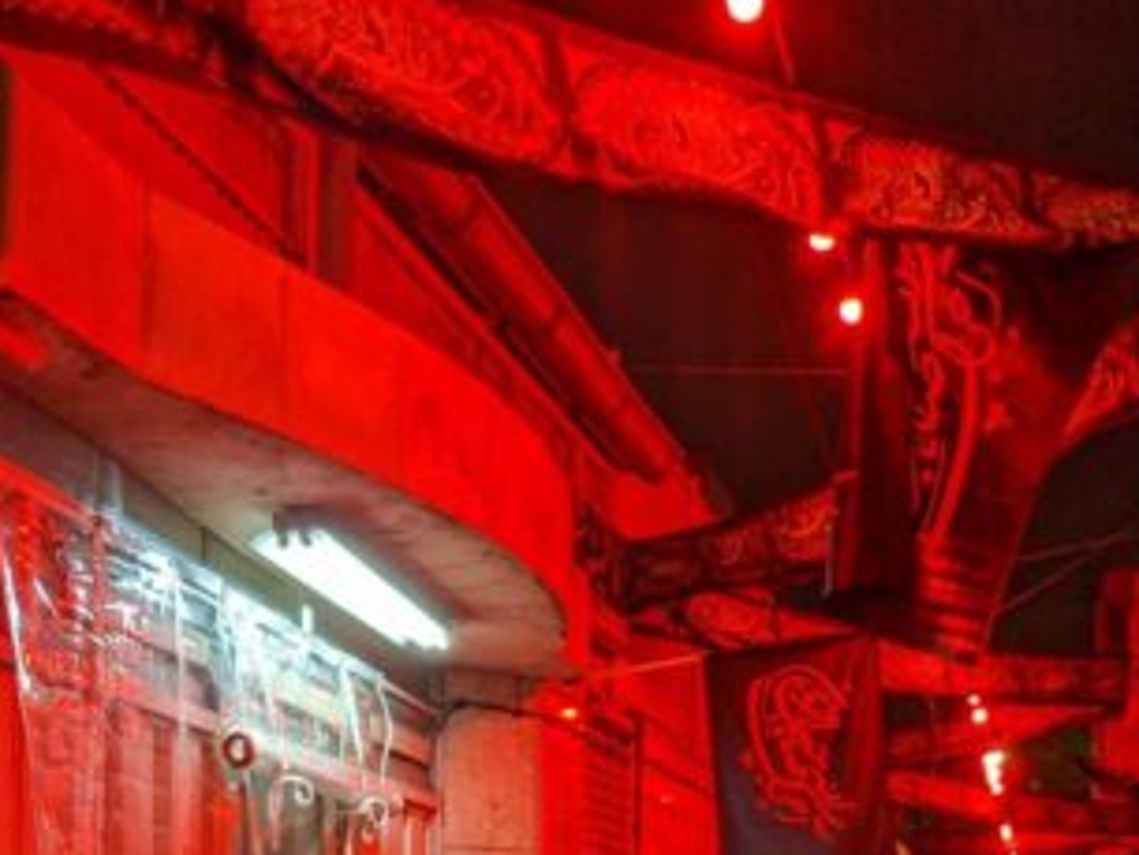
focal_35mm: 42
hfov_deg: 44.5
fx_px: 1383
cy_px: 997
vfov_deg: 29.9
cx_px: 691
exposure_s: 1/50
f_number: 2.2
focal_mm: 2.35
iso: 177
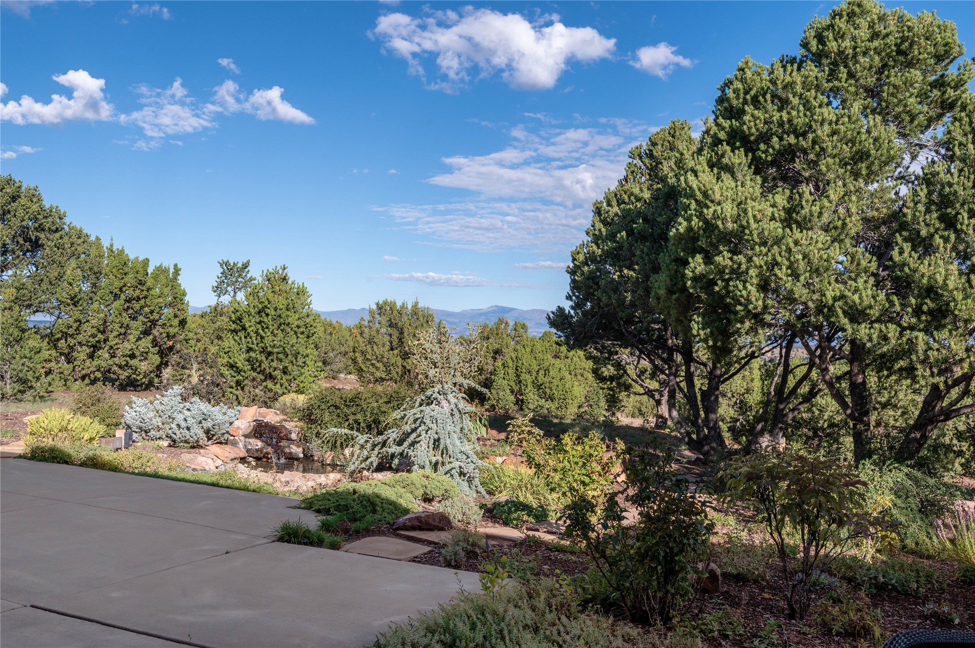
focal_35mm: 32
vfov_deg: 41.1
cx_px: 488
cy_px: 324
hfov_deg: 58.8
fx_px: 866
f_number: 11
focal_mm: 32
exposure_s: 1/500
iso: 400
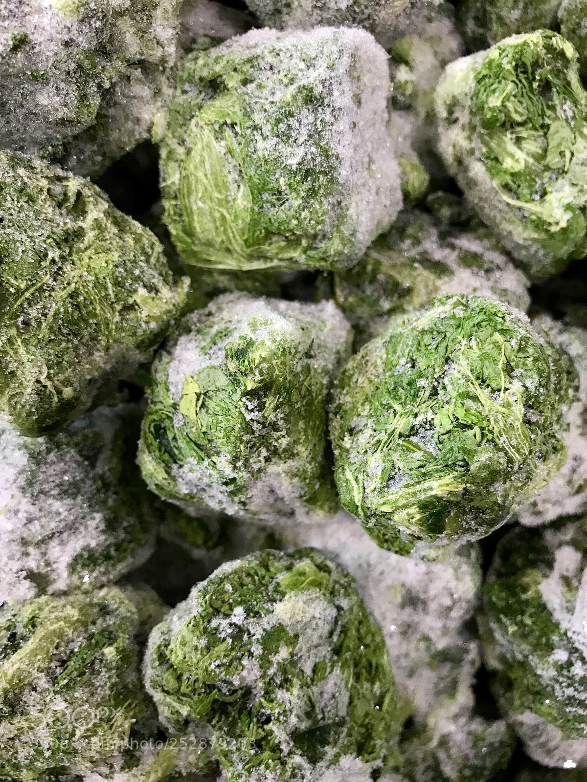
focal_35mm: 28
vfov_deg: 63.4
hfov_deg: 49.7
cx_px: 294
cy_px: 391
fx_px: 633
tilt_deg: -85.4
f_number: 1.8
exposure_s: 1/17
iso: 50
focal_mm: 3.99
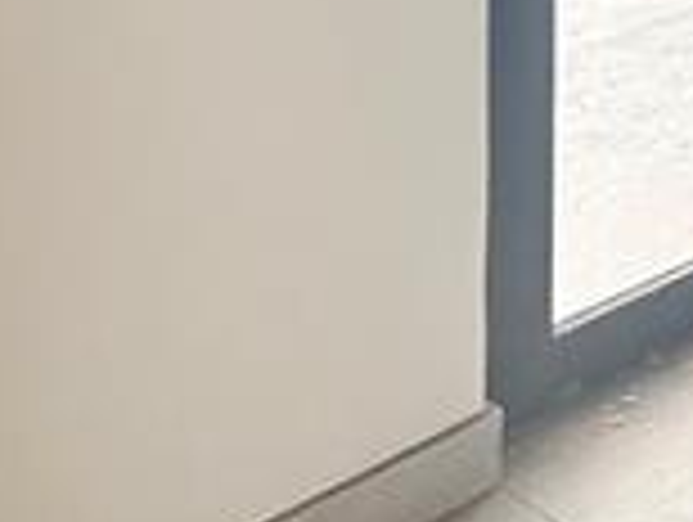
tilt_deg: +2.4
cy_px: -792
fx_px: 1865
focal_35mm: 93
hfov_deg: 12.1
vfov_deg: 12.2
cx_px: 1984
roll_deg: -0.7
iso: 64
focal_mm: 2.22
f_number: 2.2
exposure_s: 1/99
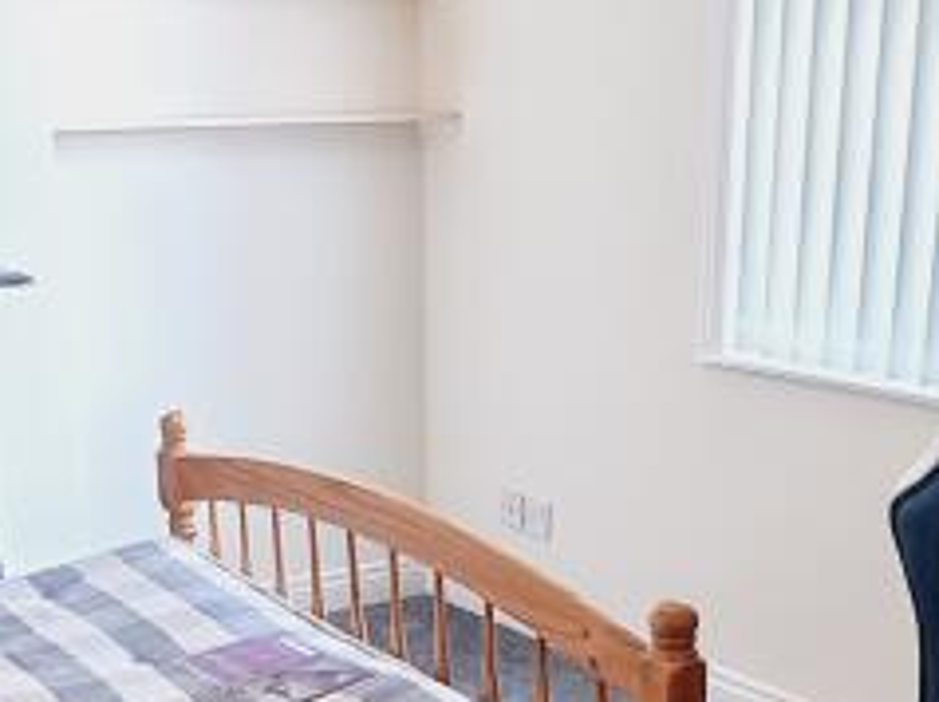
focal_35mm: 56
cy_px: 686
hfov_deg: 34.4
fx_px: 1518
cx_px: 438
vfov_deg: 24.9
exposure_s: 1/50
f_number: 2.2
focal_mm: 2.2
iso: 320
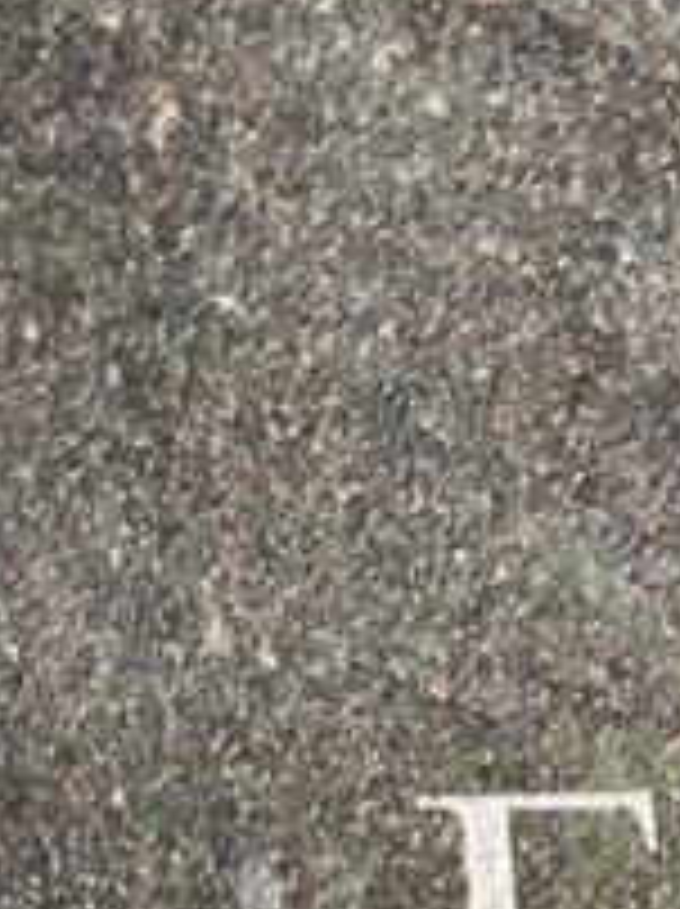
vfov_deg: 9.8
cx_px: 1025
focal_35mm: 198
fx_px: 5197
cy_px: 1215
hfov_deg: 7.4
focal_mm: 4.71
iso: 100
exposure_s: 1/60
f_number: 1.7
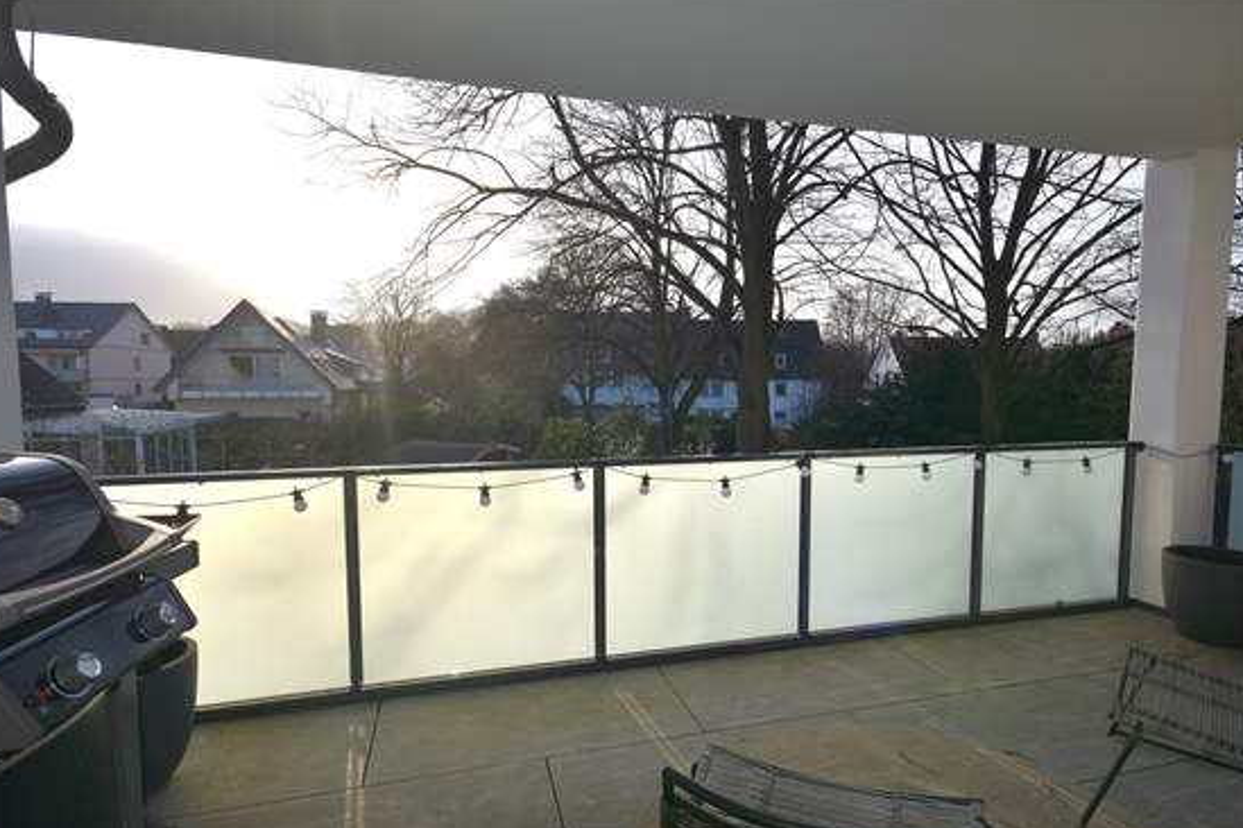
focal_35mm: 19
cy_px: 425
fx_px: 656
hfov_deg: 86.9
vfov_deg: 64.5
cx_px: 623
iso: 100
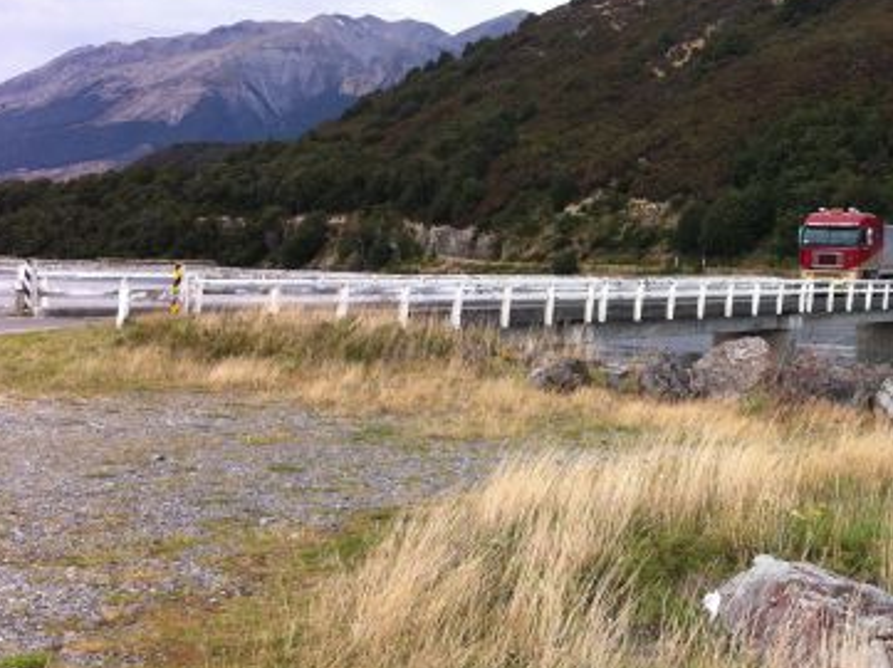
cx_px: 737
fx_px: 1598
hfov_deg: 30.3
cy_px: 317
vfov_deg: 23.6
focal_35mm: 62
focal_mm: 3.85
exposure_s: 1/372
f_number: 2.8
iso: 80
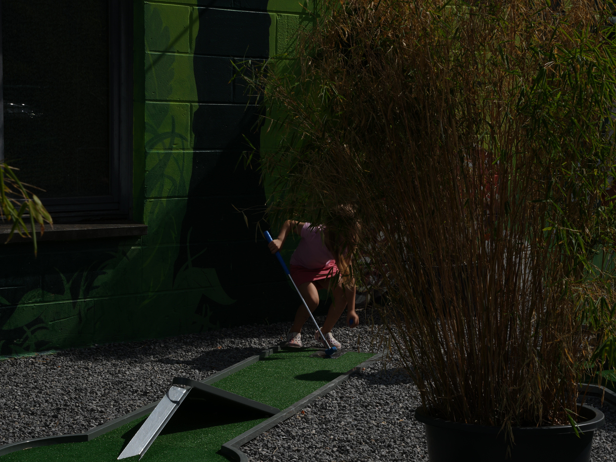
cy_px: 259
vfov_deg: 15.7
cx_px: 370
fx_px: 1673
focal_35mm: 94
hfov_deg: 20.8
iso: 50
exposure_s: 1/100
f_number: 18
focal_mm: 70
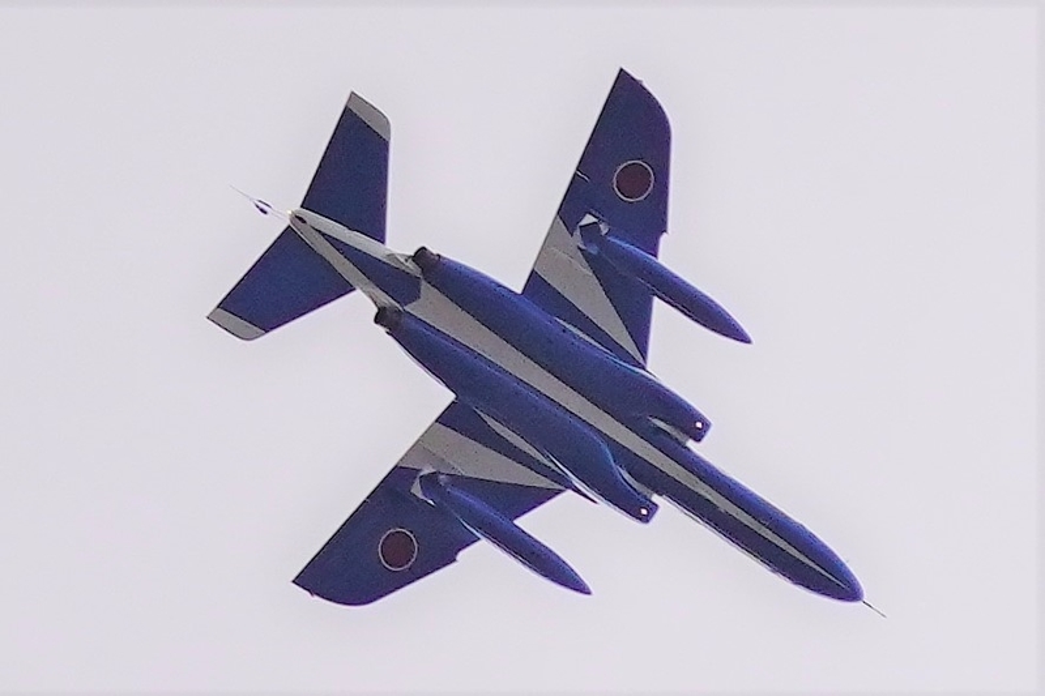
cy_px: 348
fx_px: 8706
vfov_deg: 4.6
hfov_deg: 6.9
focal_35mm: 300
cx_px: 522
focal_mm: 300
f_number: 5.6
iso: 250
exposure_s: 1/1000
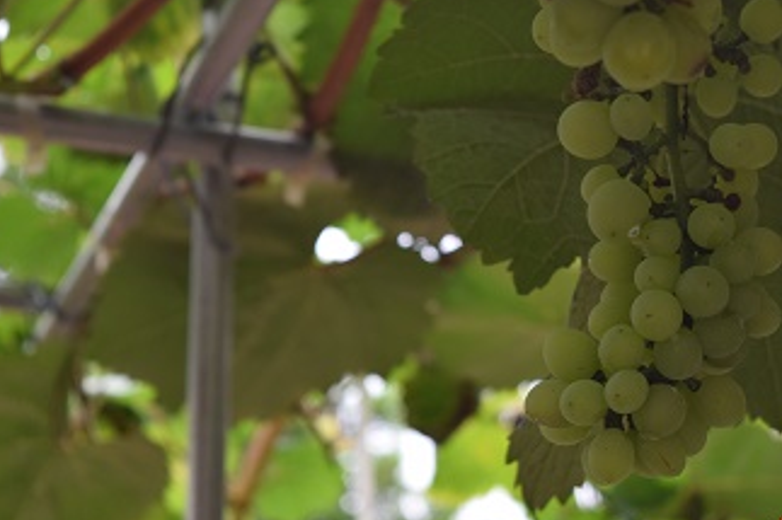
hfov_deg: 16.7
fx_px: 2665
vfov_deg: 11.2
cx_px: 475
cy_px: 198
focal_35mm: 123
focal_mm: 55
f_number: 6.3
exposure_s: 1/160
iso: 400
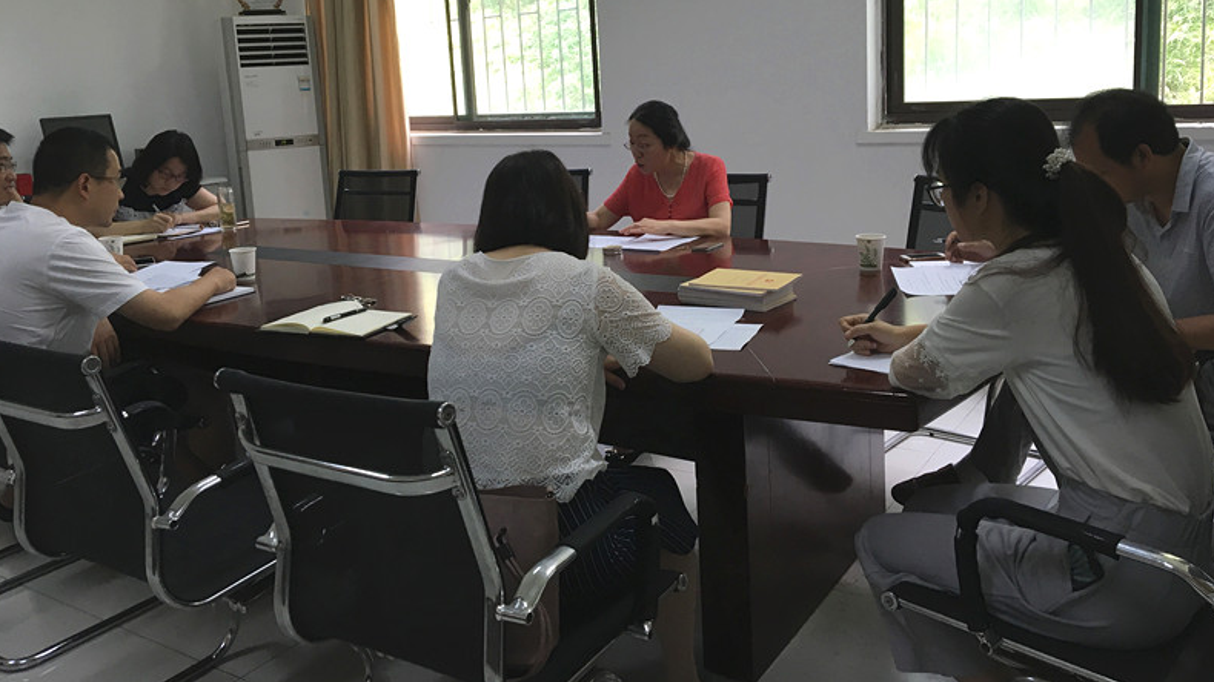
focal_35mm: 32
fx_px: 1030
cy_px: 224
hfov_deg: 61.0
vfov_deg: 36.3
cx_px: 607
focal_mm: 4.15
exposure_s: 1/33
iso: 64
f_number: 2.2
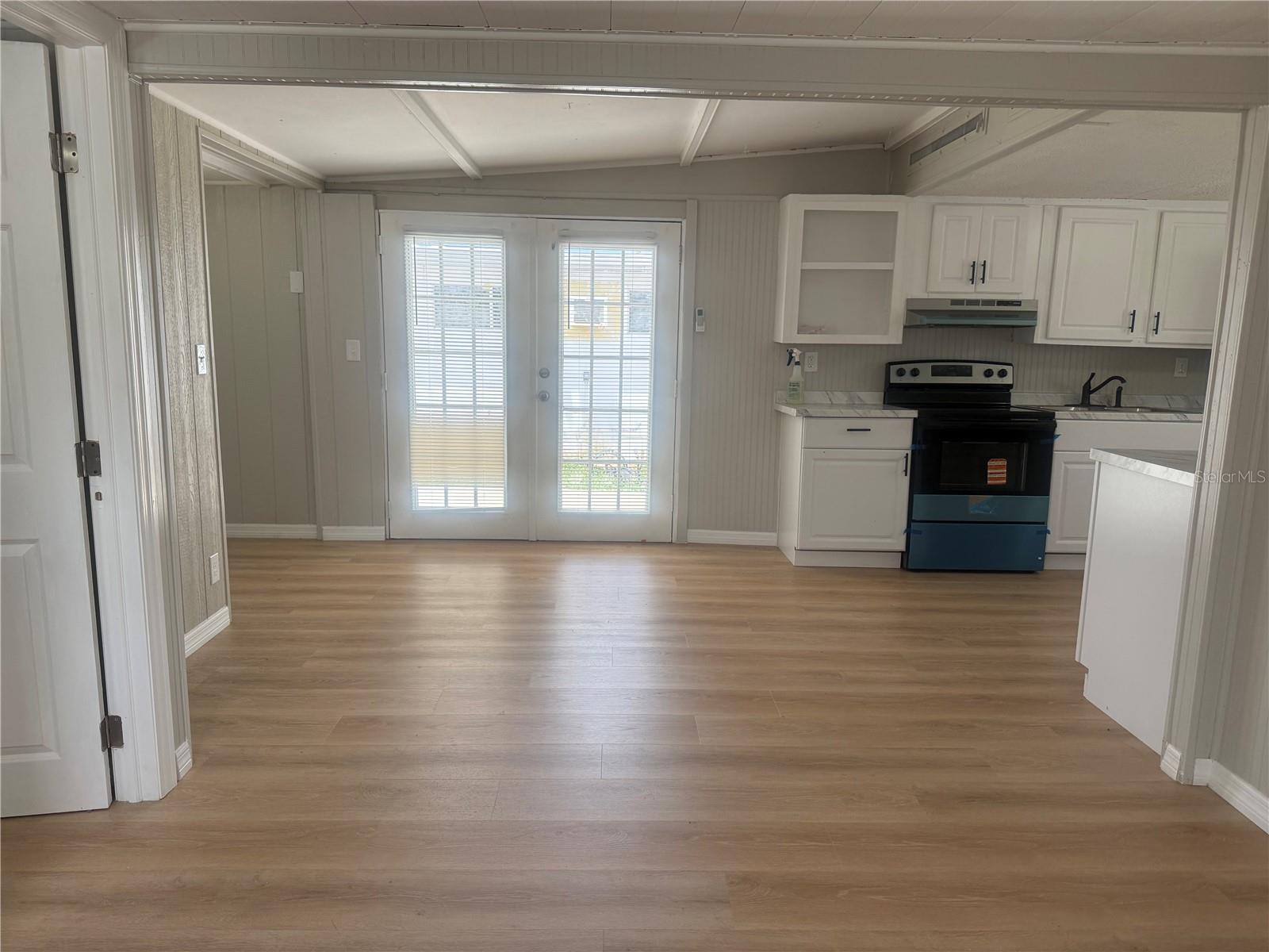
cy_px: 476
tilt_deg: -10.3
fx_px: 880
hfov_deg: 71.6
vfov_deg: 56.8
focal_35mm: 24
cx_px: 634
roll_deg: -1.3
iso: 100
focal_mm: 6.76
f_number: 1.78
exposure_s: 1/426
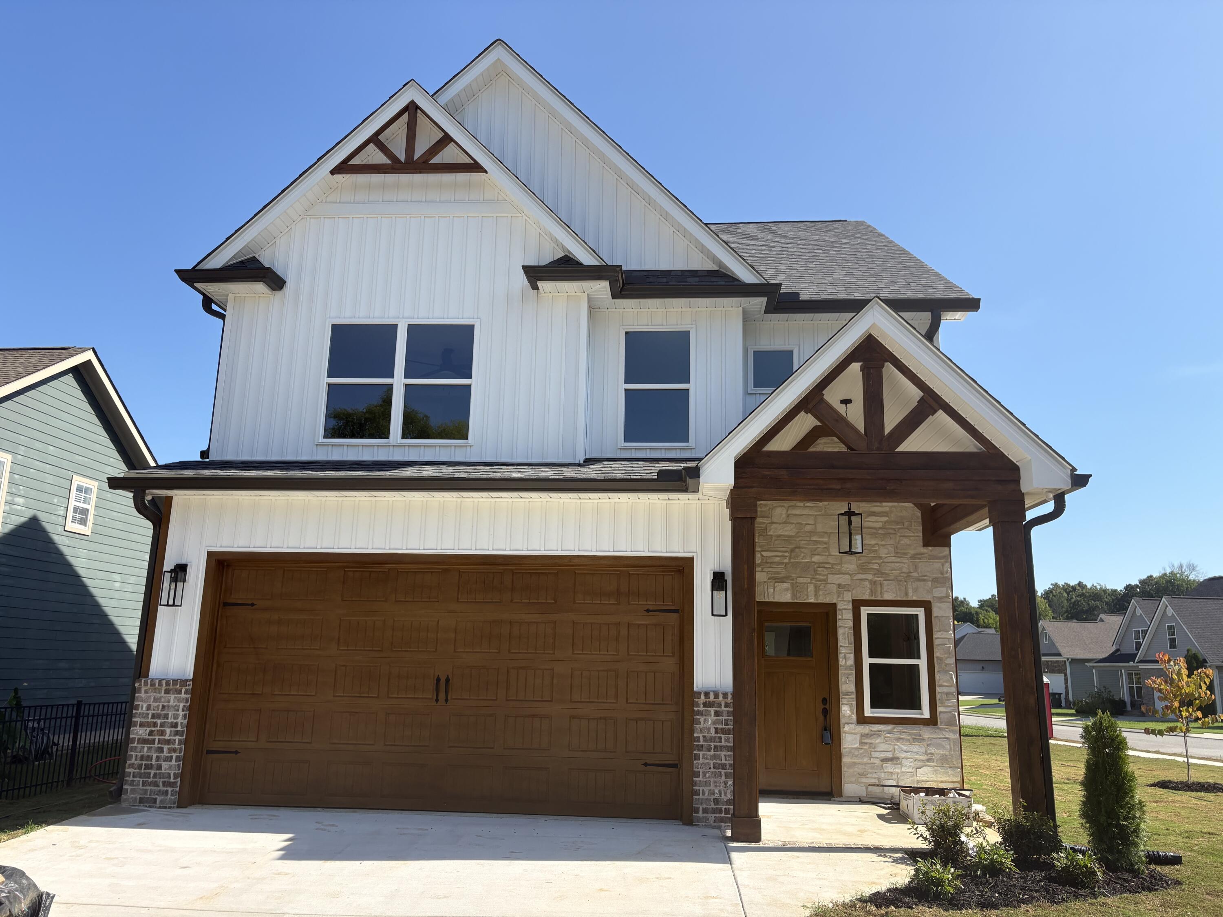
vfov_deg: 53.1
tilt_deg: +11.8
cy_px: 458
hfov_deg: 67.3
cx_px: 612
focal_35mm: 26
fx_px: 919
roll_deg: -1.5
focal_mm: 5.96
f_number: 1.6
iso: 50
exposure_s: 1/2639
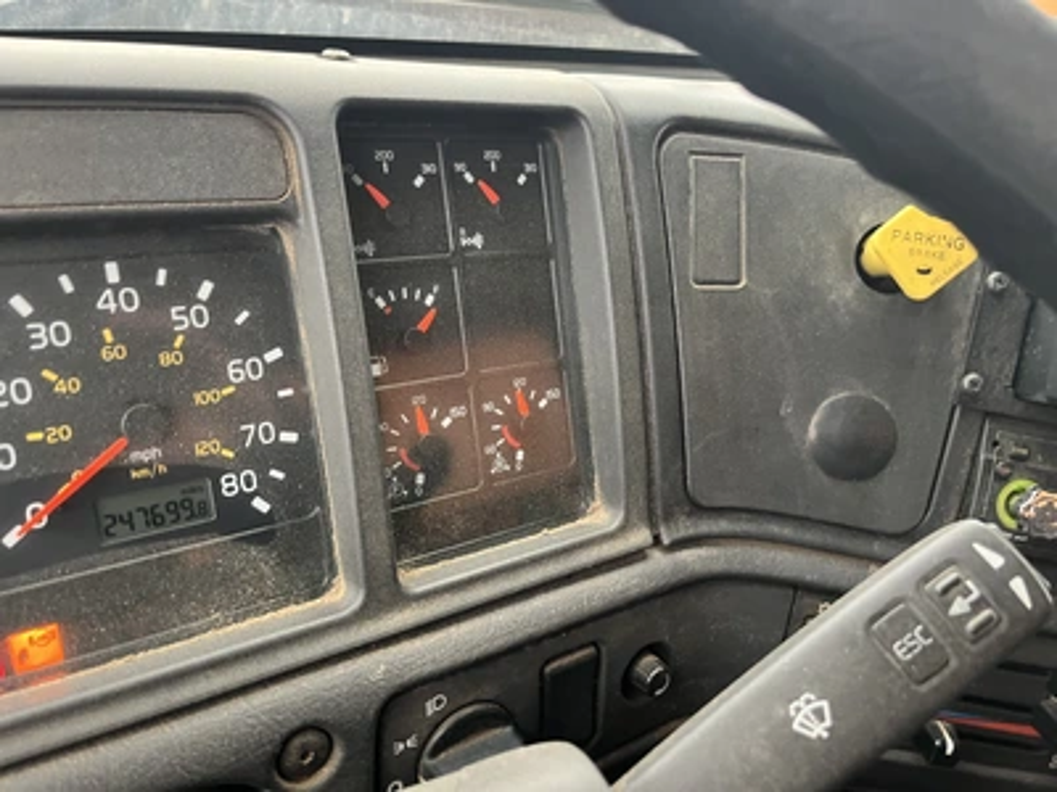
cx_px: 528
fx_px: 794
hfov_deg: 67.3
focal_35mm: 26
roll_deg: -10.4
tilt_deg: -38.0
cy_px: 396
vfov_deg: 53.1
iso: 320
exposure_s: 1/60
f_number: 1.6
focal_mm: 5.1
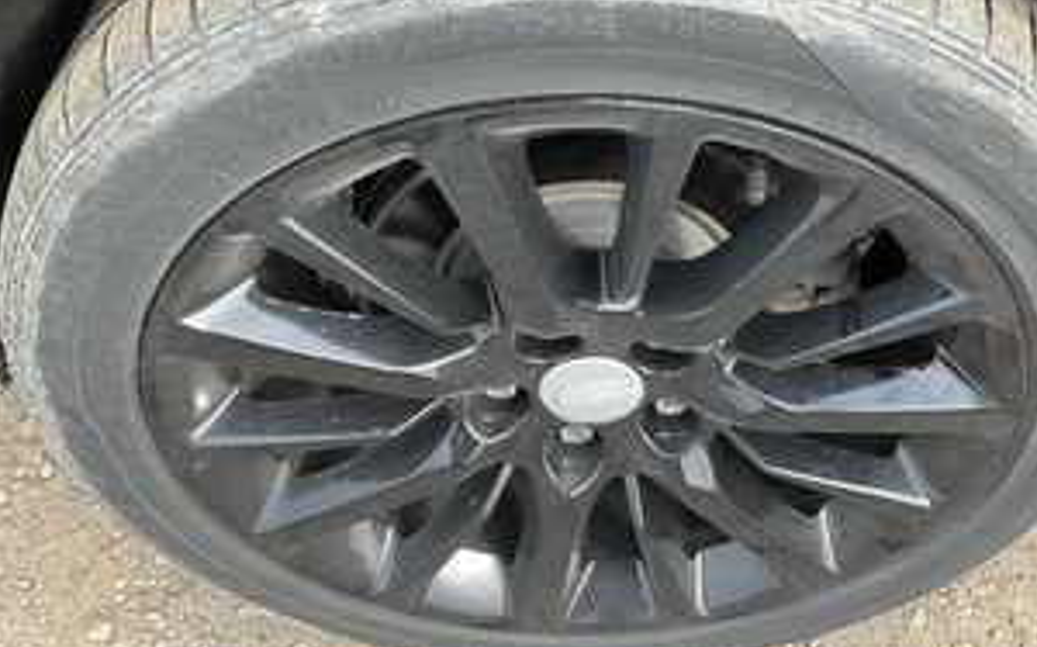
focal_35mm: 41
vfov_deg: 31.0
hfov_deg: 47.9
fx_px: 1158
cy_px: 221
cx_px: 626
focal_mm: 3
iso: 25
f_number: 1.8
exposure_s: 1/207
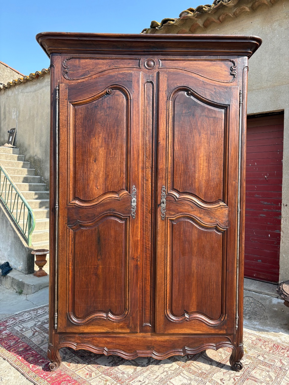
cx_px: 144
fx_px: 289
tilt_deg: -0.3
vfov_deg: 67.3
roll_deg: -1.9
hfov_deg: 53.1
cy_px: 192
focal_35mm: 26
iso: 50
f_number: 1.6
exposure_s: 1/791
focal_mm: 5.96
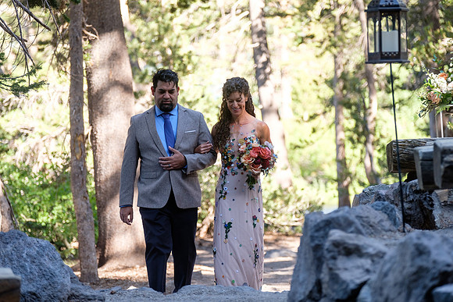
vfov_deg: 7.7
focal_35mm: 179
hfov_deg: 11.5
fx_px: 2256
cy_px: 151
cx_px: 226
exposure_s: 1/250
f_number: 2.8
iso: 200
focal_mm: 110.6
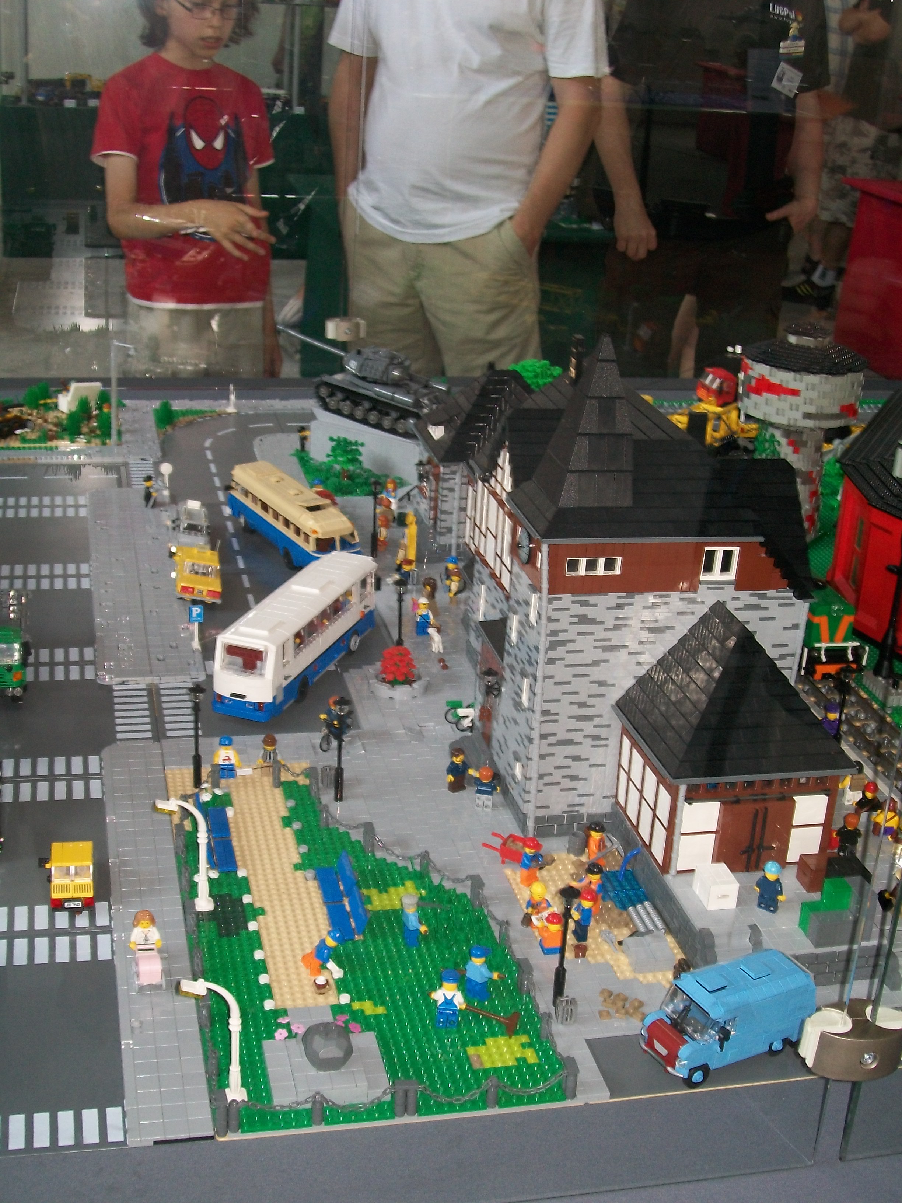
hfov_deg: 32.2
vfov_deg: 42.1
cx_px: 451
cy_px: 602
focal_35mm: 45
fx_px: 1563
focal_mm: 7.6
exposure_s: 1/40
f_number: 3
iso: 80
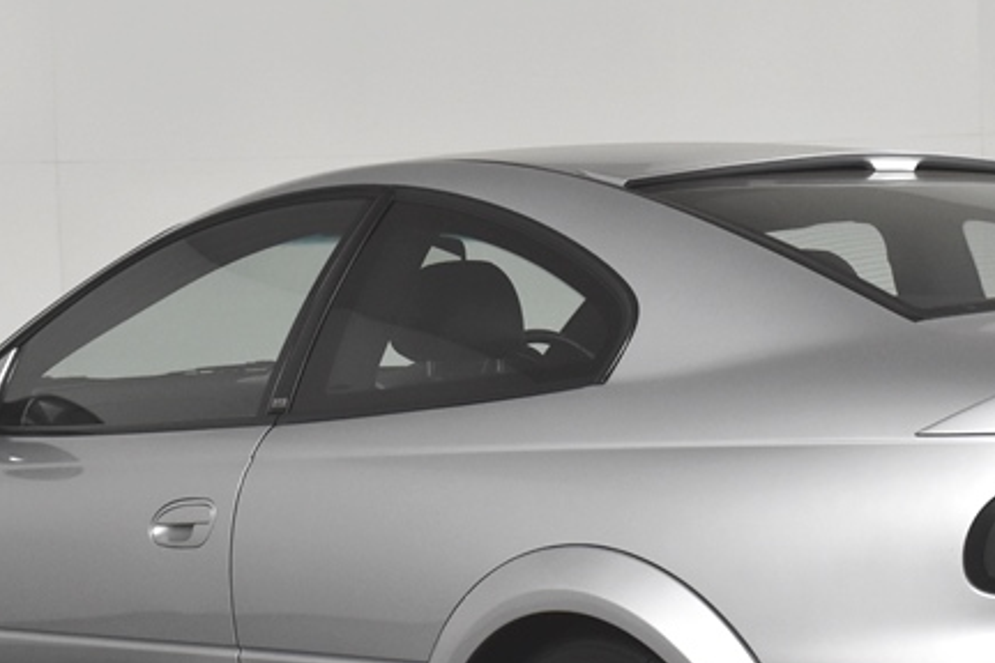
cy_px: 485
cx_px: 753
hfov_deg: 16.8
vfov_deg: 11.3
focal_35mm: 121
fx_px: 3344
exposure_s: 1/320
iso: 1600
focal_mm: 34
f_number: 9
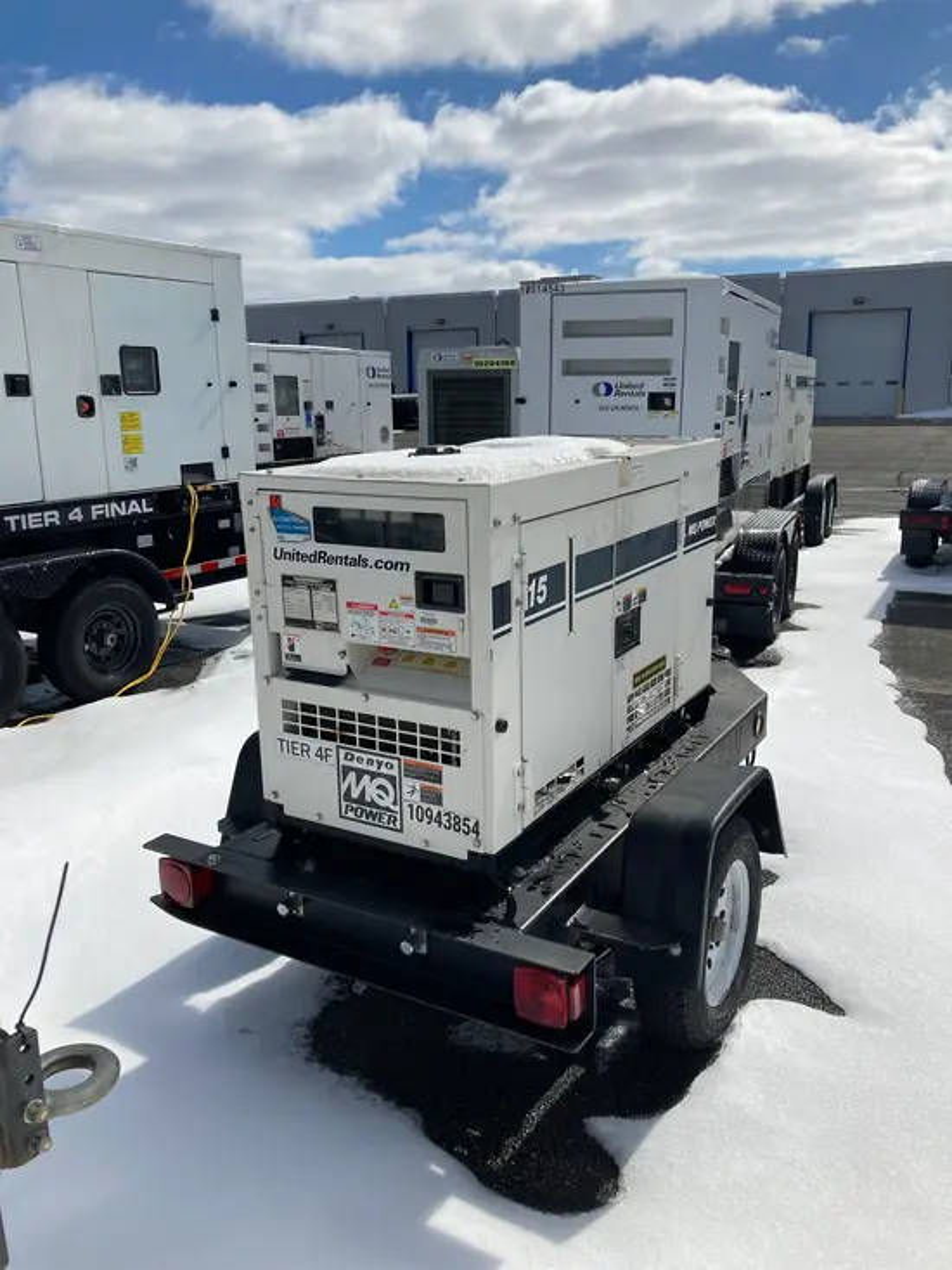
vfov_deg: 63.4
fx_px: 1026
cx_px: 476
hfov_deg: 49.8
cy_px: 635
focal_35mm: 28
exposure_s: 1/4425
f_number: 1.8
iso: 20
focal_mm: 3.99
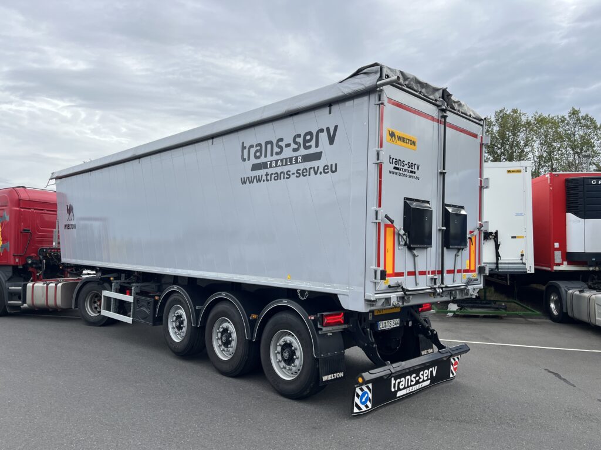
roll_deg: -1.2
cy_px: 225
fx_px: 451
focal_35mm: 26
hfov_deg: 67.3
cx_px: 300
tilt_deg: +4.2
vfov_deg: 53.1
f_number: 1.6
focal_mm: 5.1
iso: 50
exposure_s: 1/1339
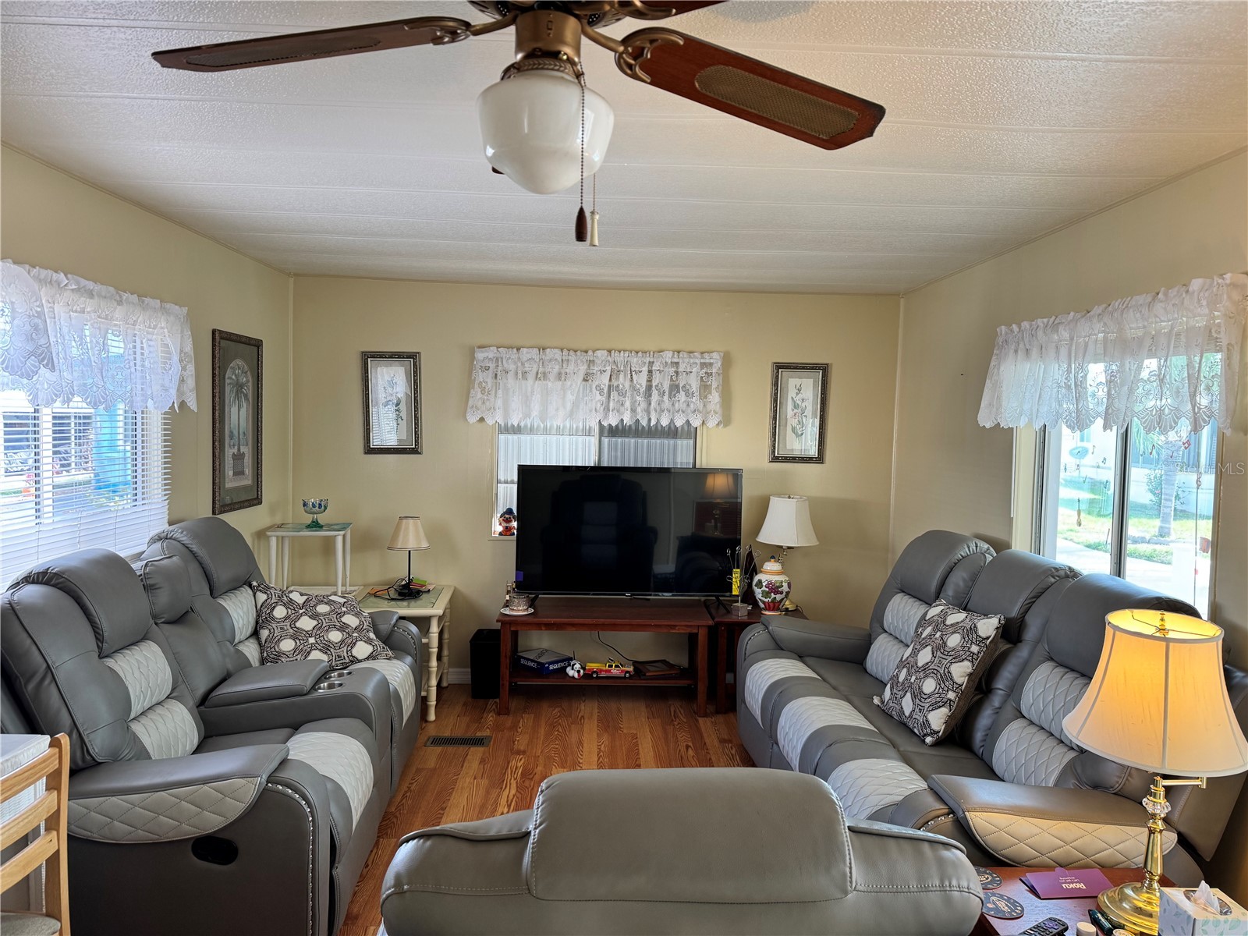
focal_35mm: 24
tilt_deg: -3.5
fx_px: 865
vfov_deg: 56.8
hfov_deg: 71.6
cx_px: 624
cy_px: 468
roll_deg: -1.0
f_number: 1.78
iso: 125
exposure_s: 1/120
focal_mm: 6.76
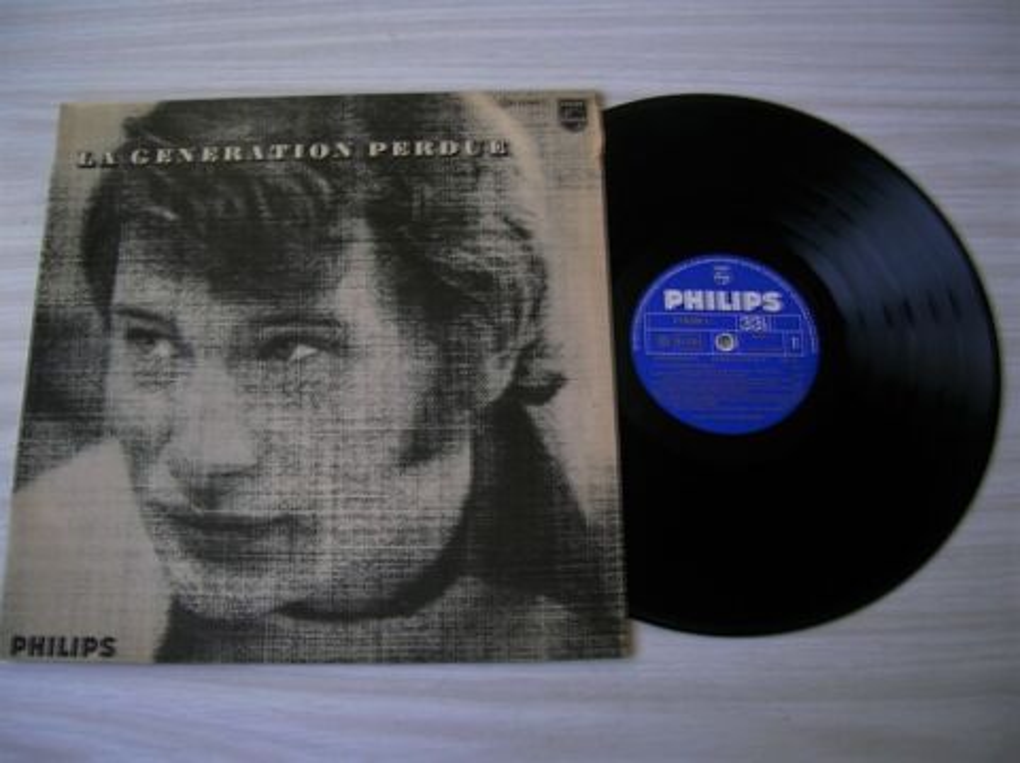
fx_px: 1001
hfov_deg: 54.0
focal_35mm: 34
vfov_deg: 41.7
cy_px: 382
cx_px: 510
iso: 50
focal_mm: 5.7
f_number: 2.9
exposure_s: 1/7.1
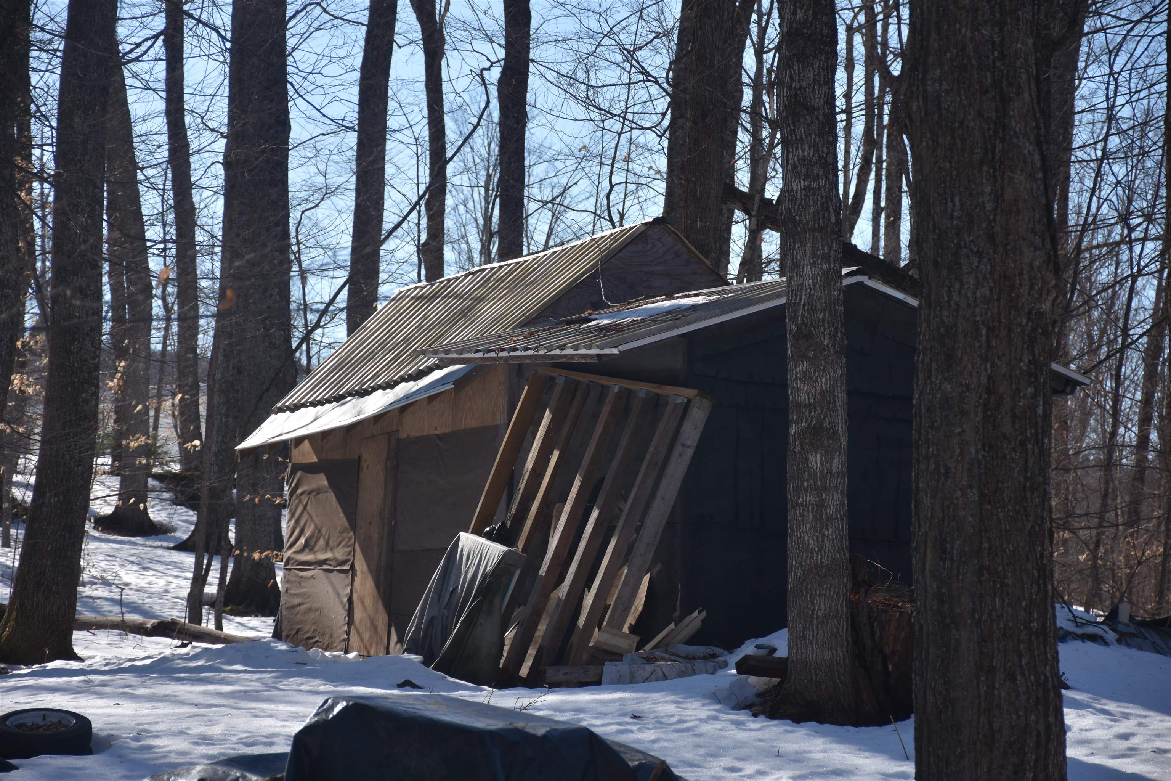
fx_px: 4391
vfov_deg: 10.2
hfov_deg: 15.2
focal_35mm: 135
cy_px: 390
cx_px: 586
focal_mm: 90
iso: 160
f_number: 5.3
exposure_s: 1/250
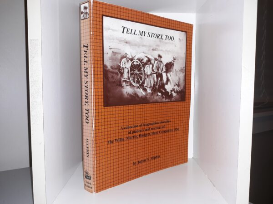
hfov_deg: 63.4
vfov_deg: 49.7
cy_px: 102
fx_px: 221
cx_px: 136
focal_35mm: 28
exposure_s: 1/60
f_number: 1.7
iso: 50
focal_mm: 3.7
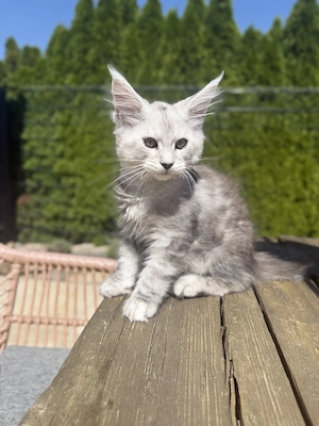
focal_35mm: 24
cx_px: 160
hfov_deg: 56.8
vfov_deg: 71.6
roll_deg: -5.2
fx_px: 295
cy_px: 213
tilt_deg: -9.6
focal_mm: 6.76
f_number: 1.78
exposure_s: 1/4975
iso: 80
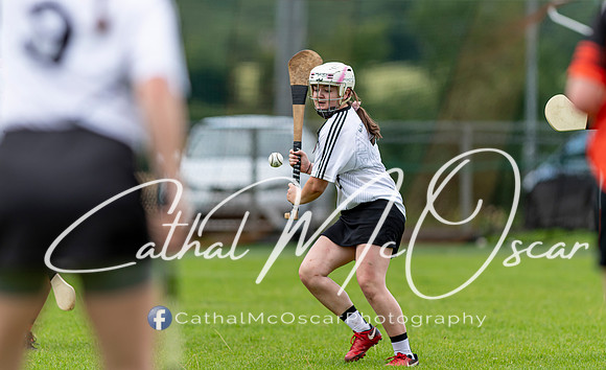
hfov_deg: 4.4
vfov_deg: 2.7
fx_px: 7960
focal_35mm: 485
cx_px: 287
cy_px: 181
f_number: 2.8
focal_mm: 300
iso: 110
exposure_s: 1/1000
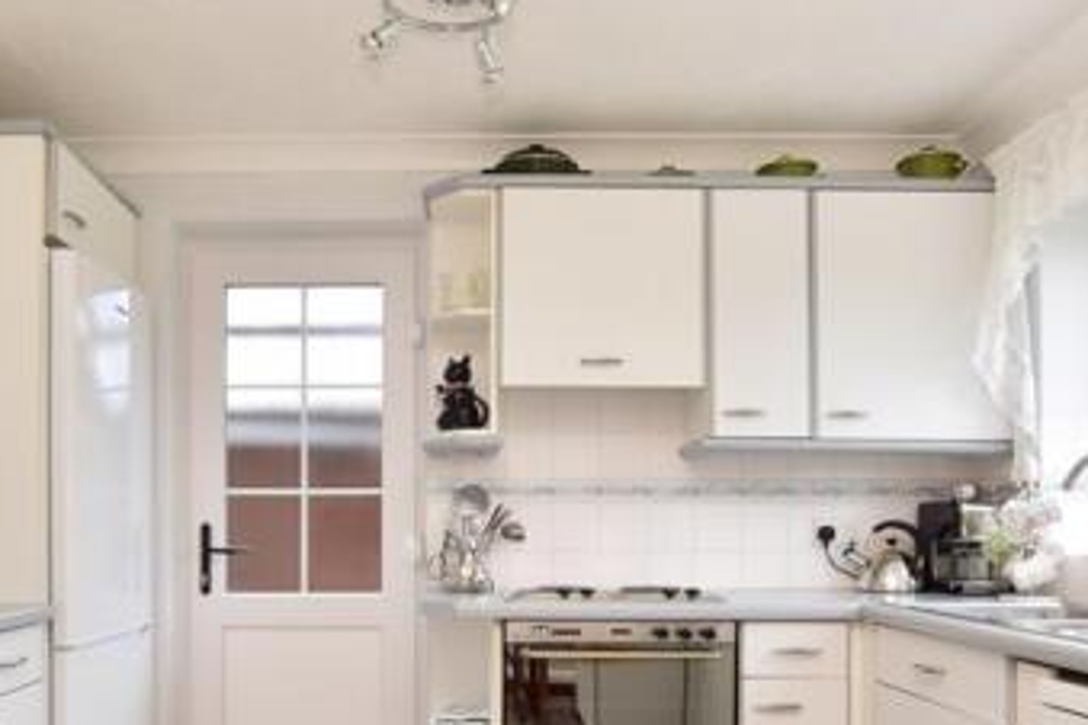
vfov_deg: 44.0
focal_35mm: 29
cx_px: 453
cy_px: 512
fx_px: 876
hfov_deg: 63.3
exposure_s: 1/2
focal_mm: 10
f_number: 13
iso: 400
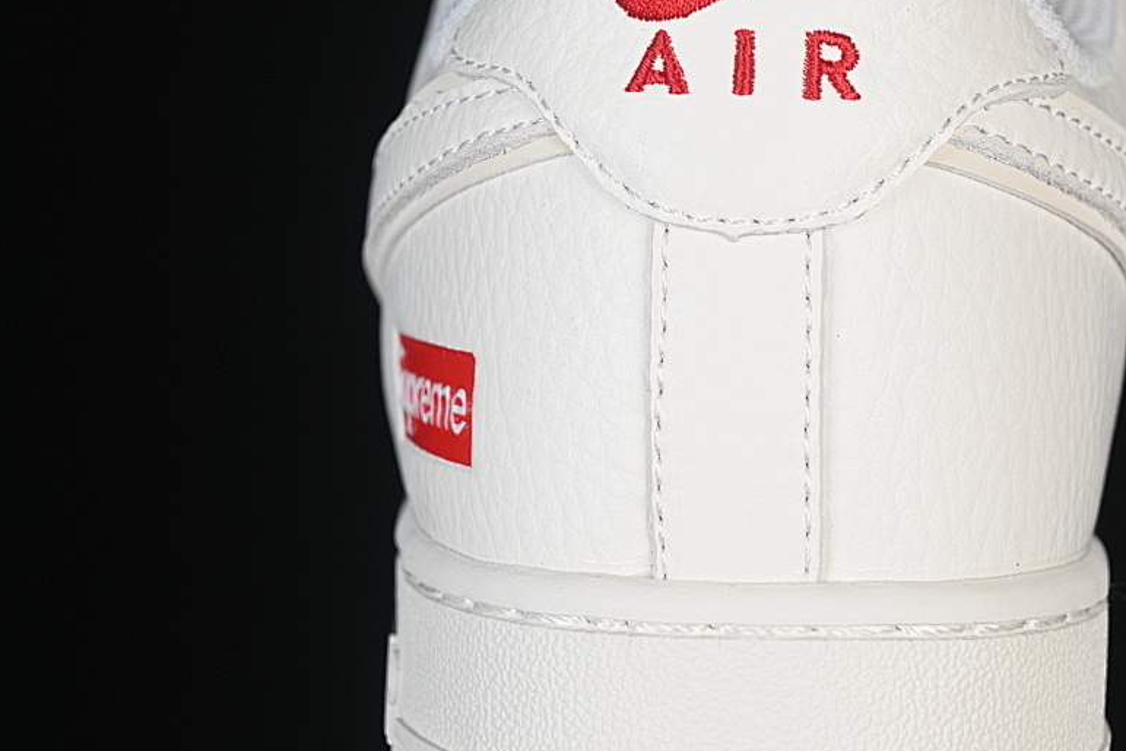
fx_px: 3284
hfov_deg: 19.4
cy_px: 329
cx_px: 736
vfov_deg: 13.0
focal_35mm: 105
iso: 160
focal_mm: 50
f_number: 7.1
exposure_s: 1/80
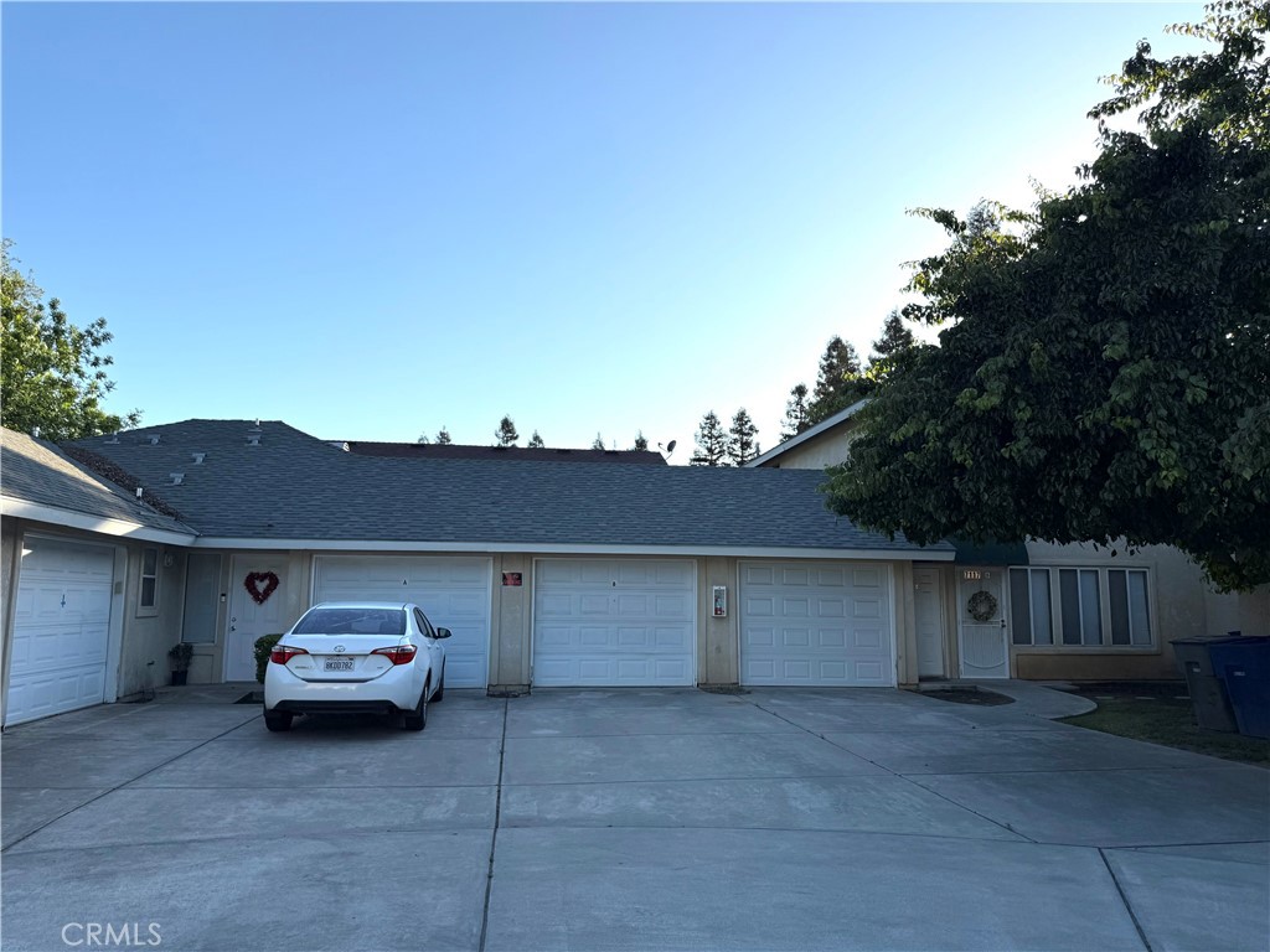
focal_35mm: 24
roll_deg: -0.8
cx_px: 635
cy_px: 476
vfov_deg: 56.8
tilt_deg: +8.8
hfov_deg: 71.6
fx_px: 881
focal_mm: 6.76
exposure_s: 1/3953
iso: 80
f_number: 1.78
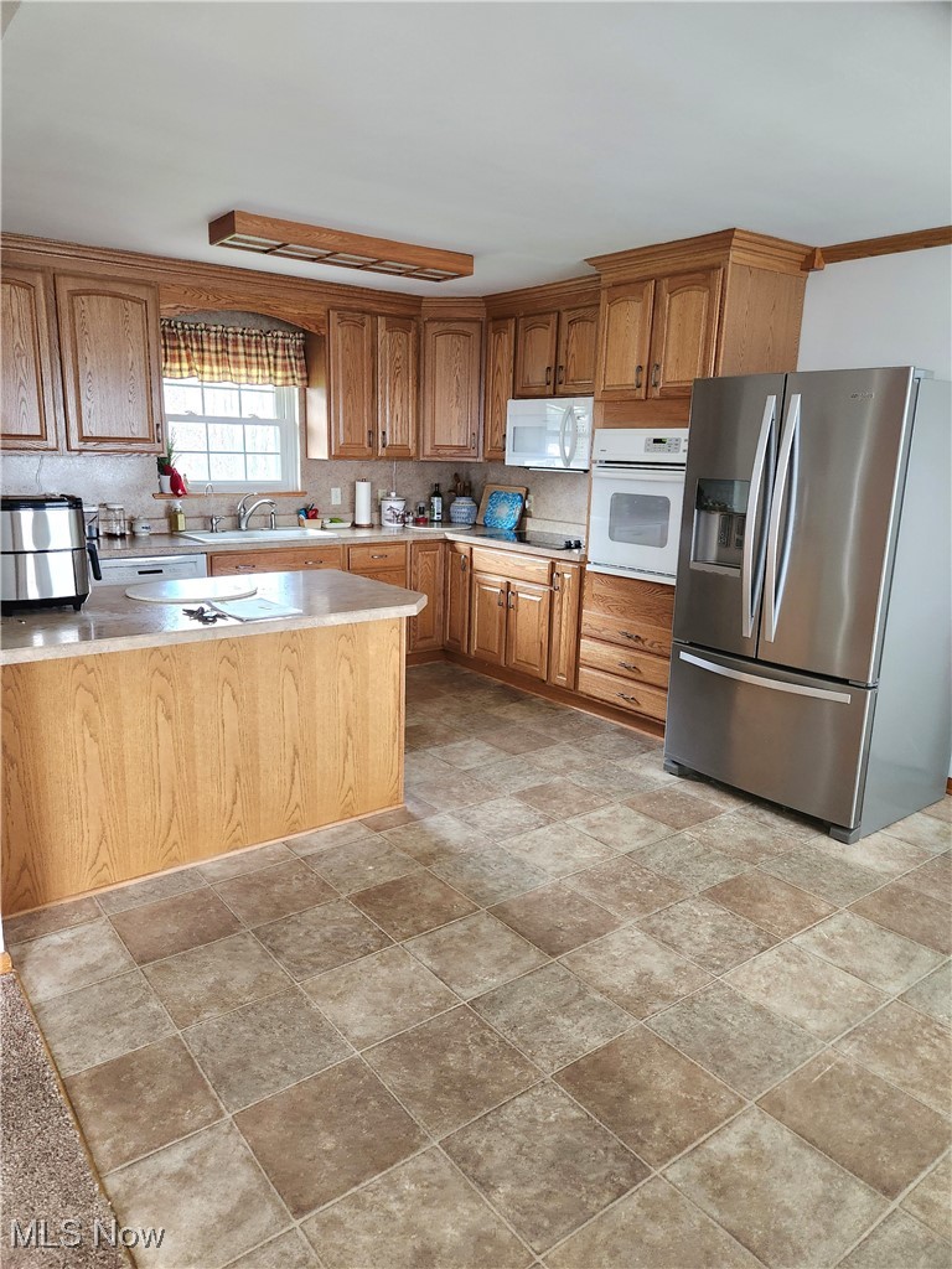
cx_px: 476
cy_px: 634
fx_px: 843
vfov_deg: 73.9
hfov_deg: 58.9
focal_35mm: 23
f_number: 1.8
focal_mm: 5.4
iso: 500
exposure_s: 1/100
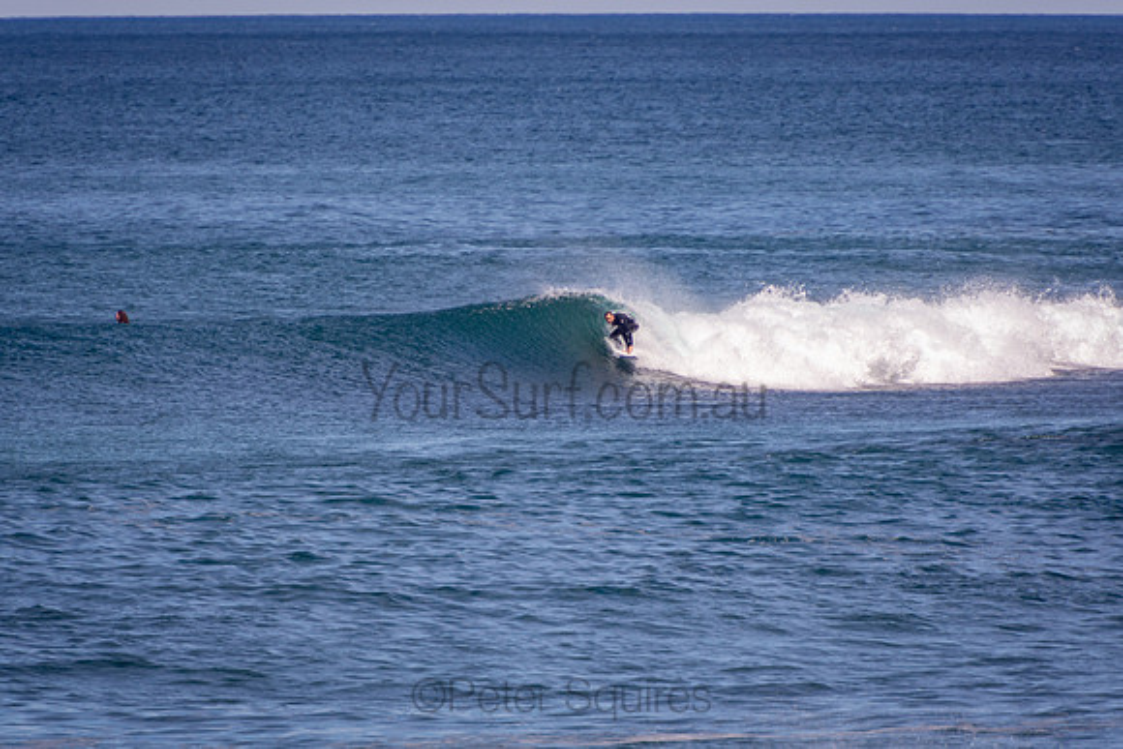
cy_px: 374
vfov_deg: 2.2
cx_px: 562
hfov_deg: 3.2
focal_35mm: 636
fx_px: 19838
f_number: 5.6
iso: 250
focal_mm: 400
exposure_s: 1/1250
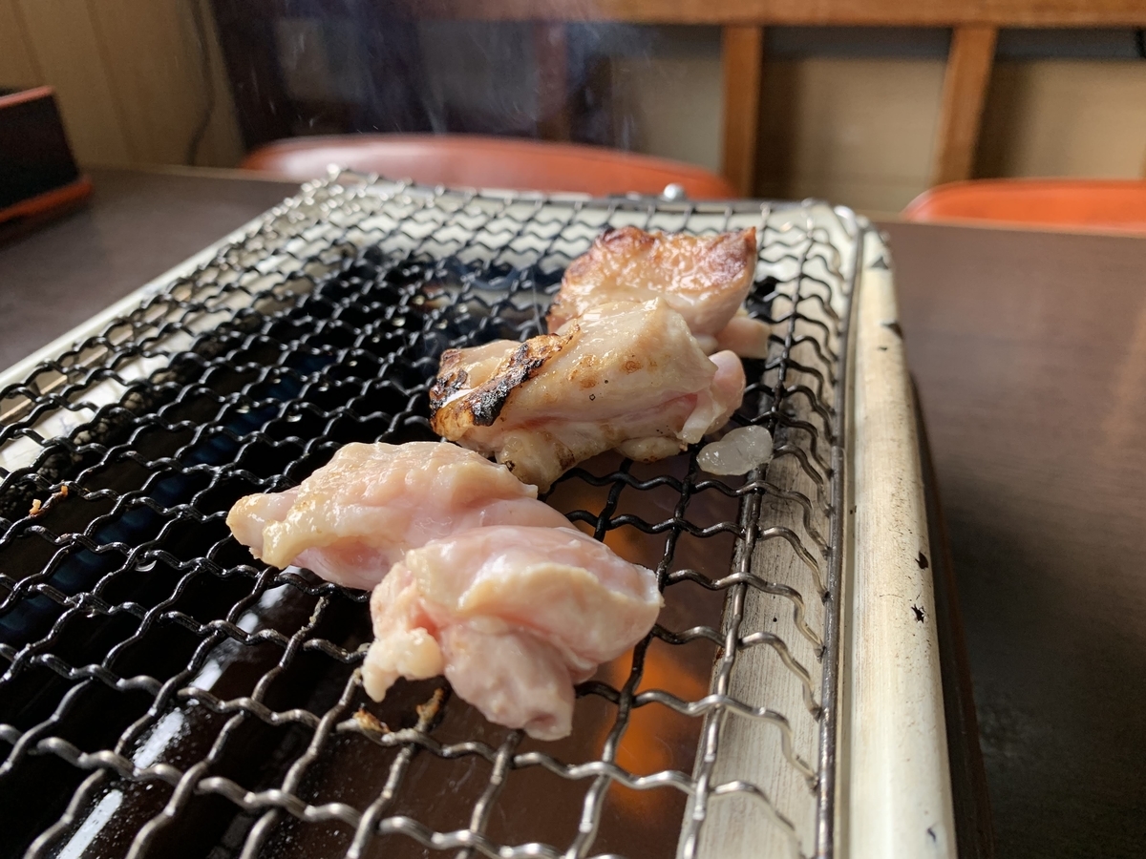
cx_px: 573
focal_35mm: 26
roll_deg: +3.2
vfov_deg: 53.1
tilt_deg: -29.5
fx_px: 861
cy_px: 430
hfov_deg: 67.3
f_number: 1.8
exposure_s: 1/121
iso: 50
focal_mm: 4.25
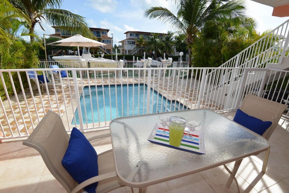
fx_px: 128
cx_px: 144
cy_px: 96
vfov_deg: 73.8
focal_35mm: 16
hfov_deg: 96.7
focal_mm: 16
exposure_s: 1/250
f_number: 10
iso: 200
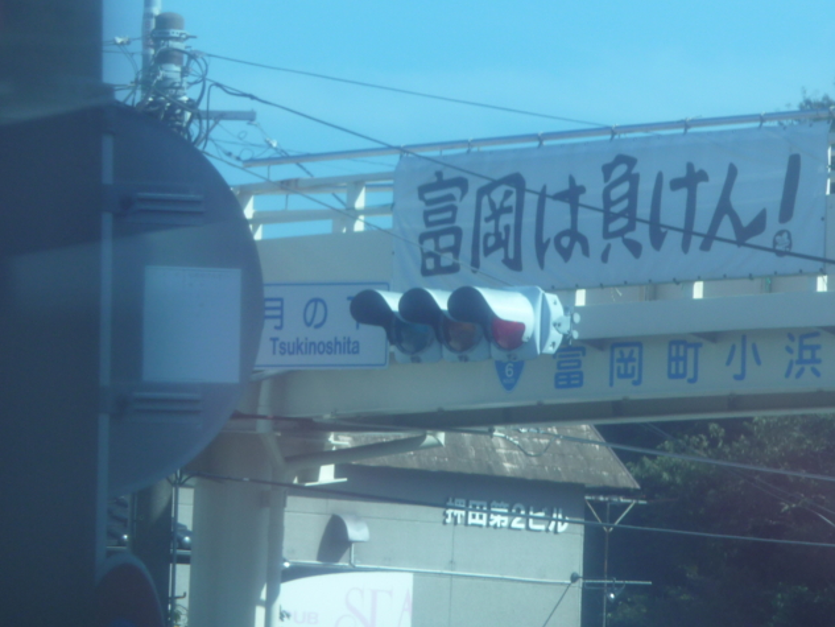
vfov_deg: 4.2
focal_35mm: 354
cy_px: 234
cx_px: 509
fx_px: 8541
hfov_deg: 5.6
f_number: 4.9
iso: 100
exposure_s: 1/250
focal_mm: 47
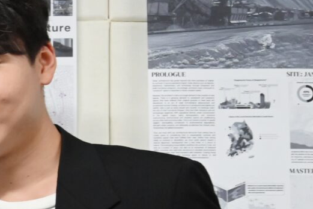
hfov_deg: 11.4
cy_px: 346
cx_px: -243
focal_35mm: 167
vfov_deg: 8.0
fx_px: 1453
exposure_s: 1/125
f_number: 4
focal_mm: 34
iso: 1800
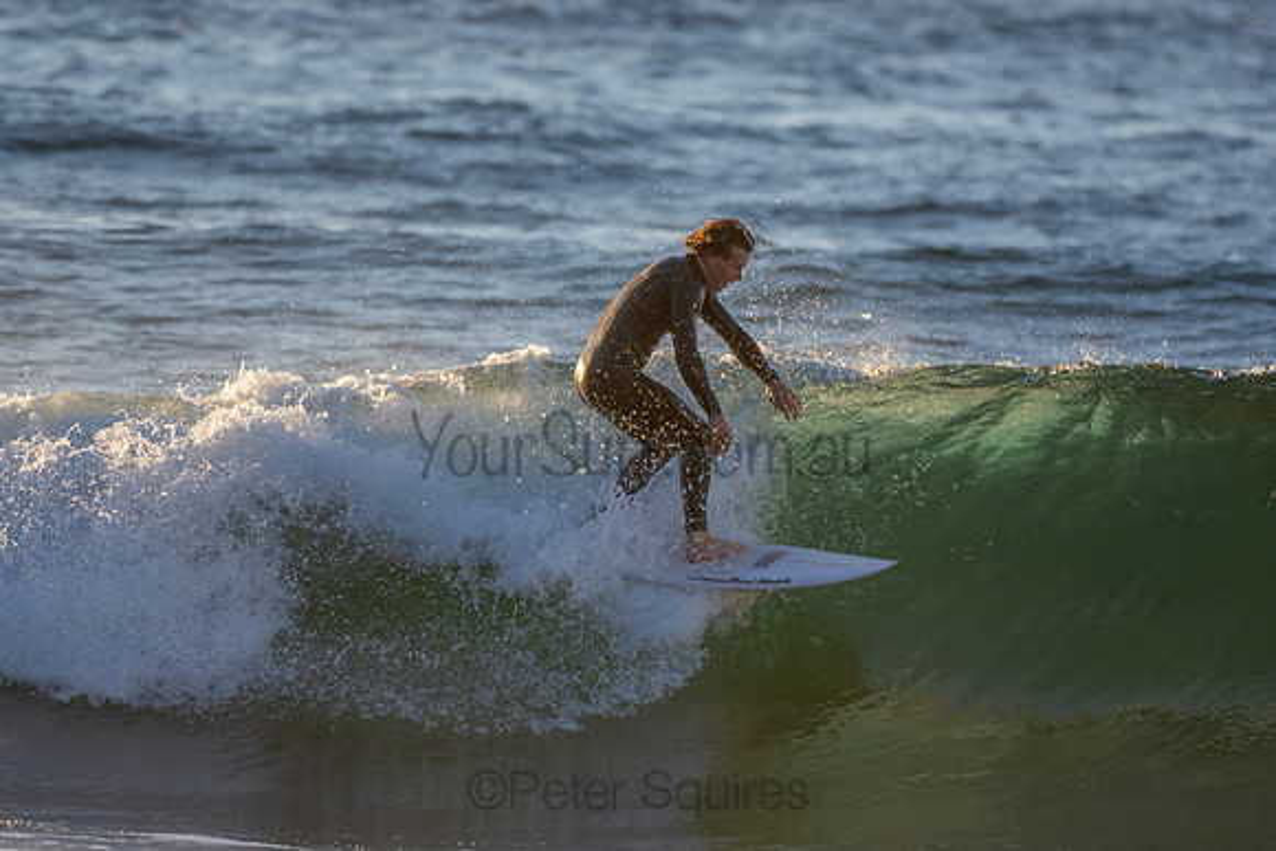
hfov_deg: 2.7
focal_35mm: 750
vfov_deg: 1.8
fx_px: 26588
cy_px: 426
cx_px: 638
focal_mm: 500
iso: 560
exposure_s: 1/1250
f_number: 5.6
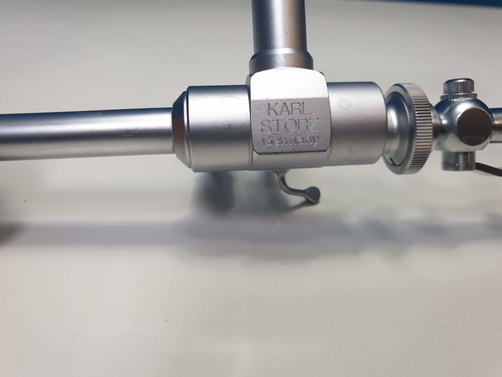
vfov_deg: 53.1
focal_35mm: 26
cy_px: 188
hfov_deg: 67.3
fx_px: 377
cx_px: 251
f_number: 2.4
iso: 80
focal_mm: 4.3
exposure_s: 1/50
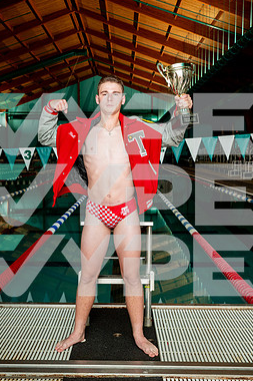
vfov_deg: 43.6
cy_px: 196
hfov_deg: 29.8
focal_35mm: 45
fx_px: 475
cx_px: 114
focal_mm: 38
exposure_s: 1/200
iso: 800
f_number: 7.1
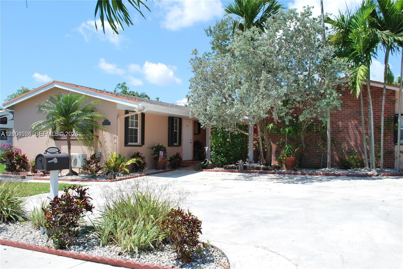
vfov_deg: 40.0
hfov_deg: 57.2
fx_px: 370
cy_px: 134
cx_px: 202
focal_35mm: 33
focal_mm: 22
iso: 100
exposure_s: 1/250
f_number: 8
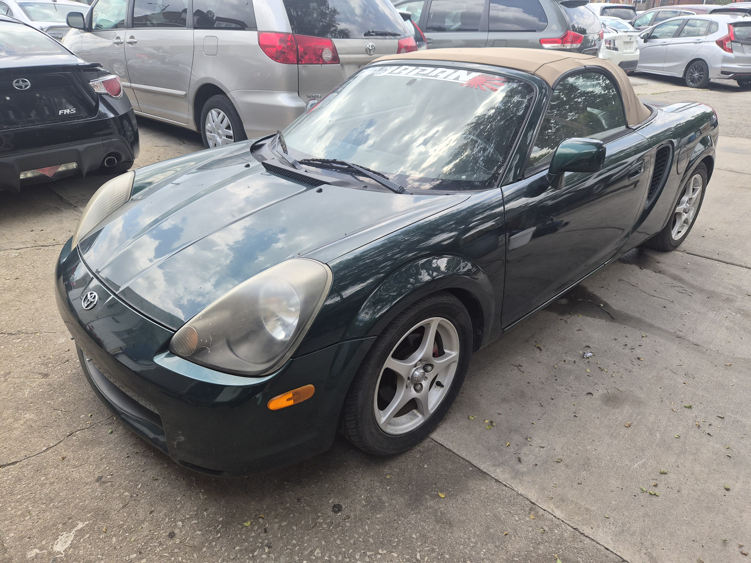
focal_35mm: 23
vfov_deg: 58.9
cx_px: 376
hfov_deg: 73.9
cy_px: 282
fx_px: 499
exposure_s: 1/1184
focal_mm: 5.4
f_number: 1.8
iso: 80
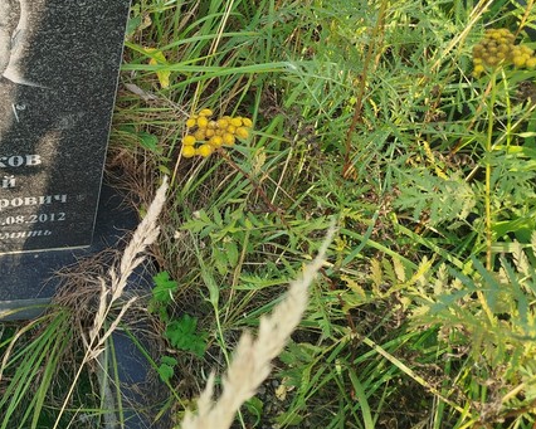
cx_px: 59
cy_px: 86
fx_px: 698
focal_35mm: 44
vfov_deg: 33.2
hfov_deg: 39.2
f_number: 1.7
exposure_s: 1/209
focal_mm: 5.31
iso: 50
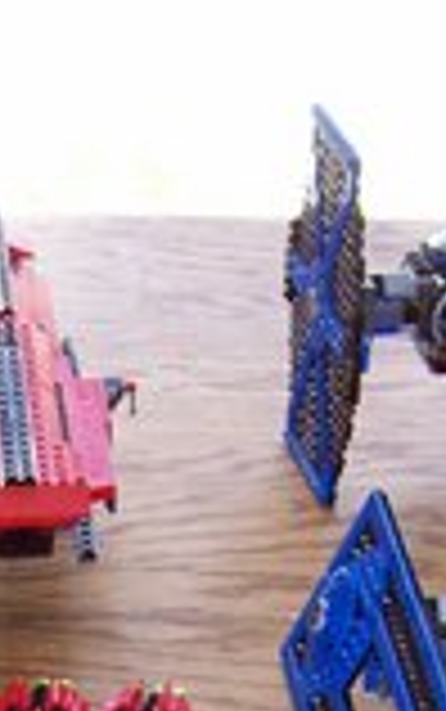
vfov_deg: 13.5
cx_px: 198
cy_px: 1040
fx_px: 2834
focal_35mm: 146
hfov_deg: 9.0
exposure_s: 1/112
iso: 140
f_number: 2.7
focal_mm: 5.6
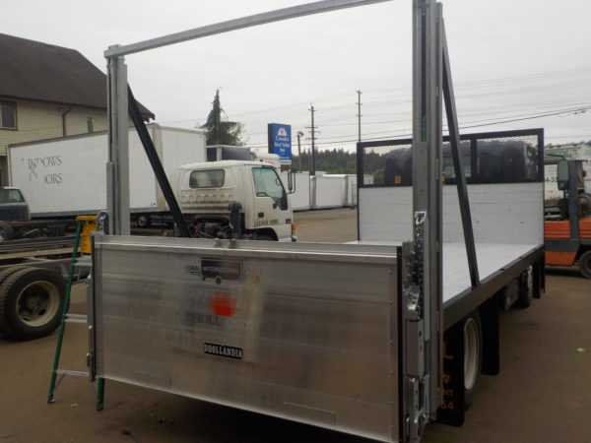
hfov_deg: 60.0
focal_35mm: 30
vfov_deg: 46.8
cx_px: 296
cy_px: 222
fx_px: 512
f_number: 3.3
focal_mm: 4.1
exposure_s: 1/400
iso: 125
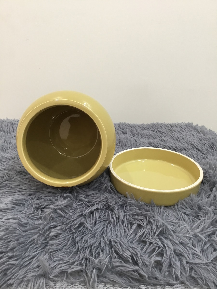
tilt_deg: -23.2
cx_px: 108
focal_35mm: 31
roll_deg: -1.1
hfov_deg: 45.4
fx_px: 259
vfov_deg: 58.4
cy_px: 144
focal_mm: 3.3
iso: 80
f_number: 2.4
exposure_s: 1/33
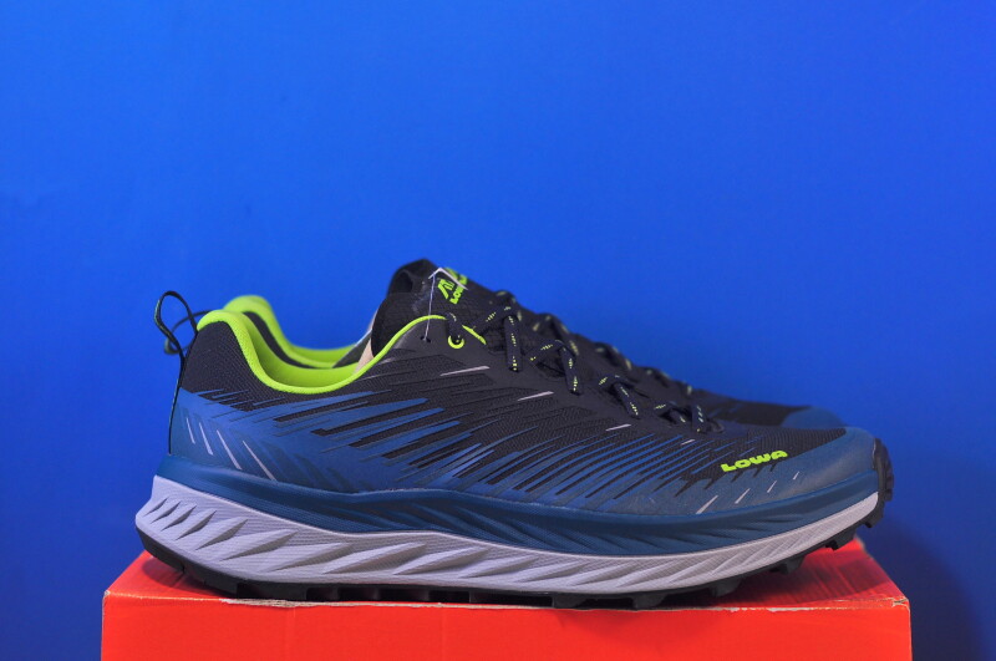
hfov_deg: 27.0
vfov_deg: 18.1
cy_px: 330
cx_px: 498
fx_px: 2072
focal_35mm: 75
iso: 250
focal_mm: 50
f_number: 2.8
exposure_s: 1/320
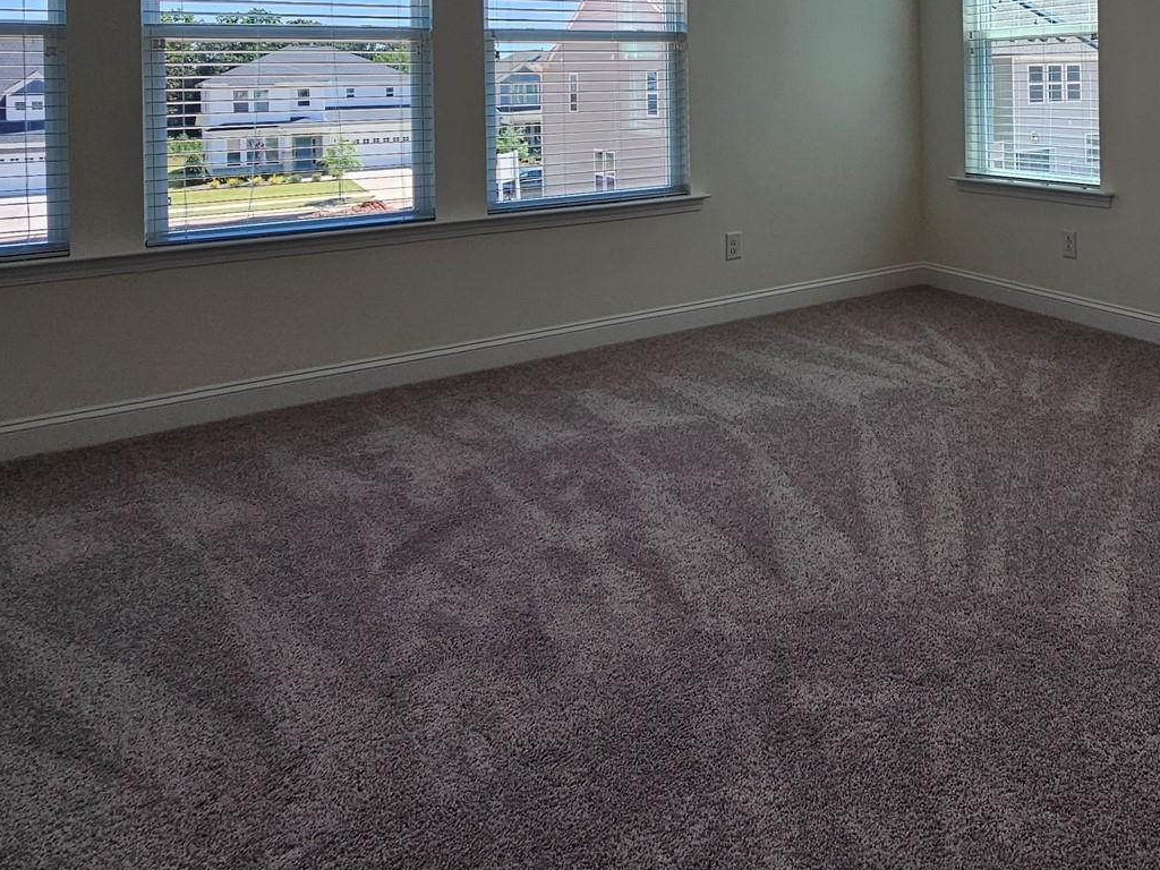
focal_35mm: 26
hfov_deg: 62.5
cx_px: 901
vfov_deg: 47.7
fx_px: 871
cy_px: 87
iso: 50
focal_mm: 2.2
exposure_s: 1/232
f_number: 2.2
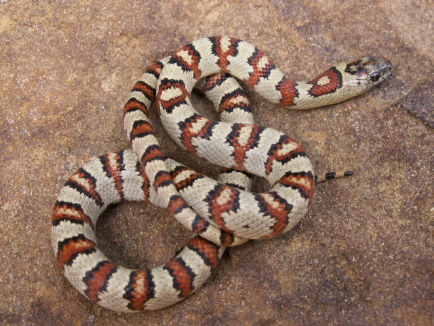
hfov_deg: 31.2
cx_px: 217
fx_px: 777
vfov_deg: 23.7
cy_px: 163
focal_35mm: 62
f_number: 4
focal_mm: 10.28
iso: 50
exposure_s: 1/80
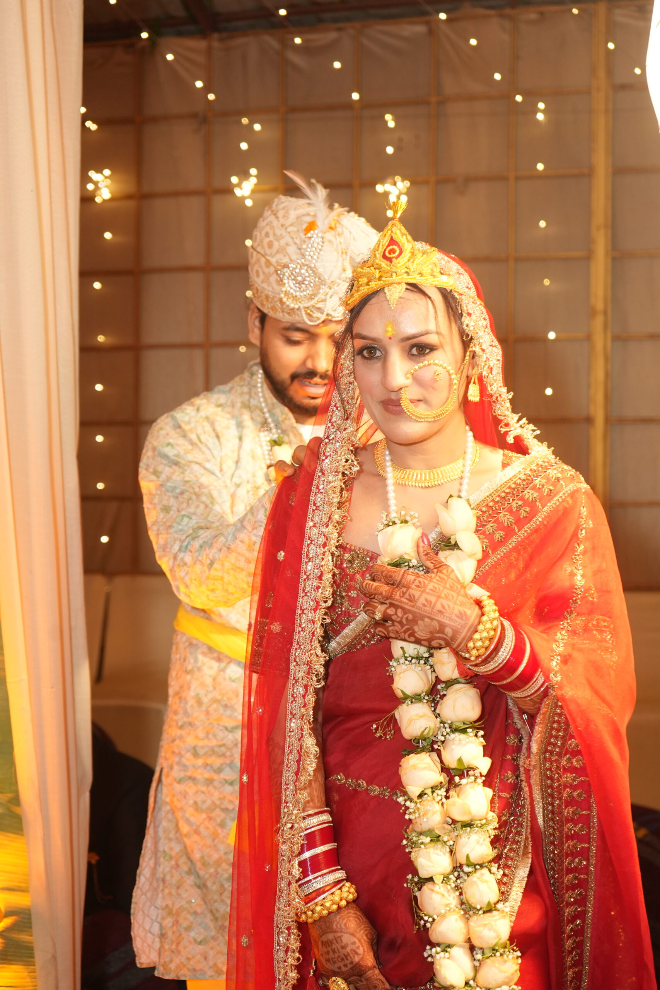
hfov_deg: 23.8
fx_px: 1567
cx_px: 330
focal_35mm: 57
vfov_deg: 35.1
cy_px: 495
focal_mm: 57
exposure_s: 1/200
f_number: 5
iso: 1250
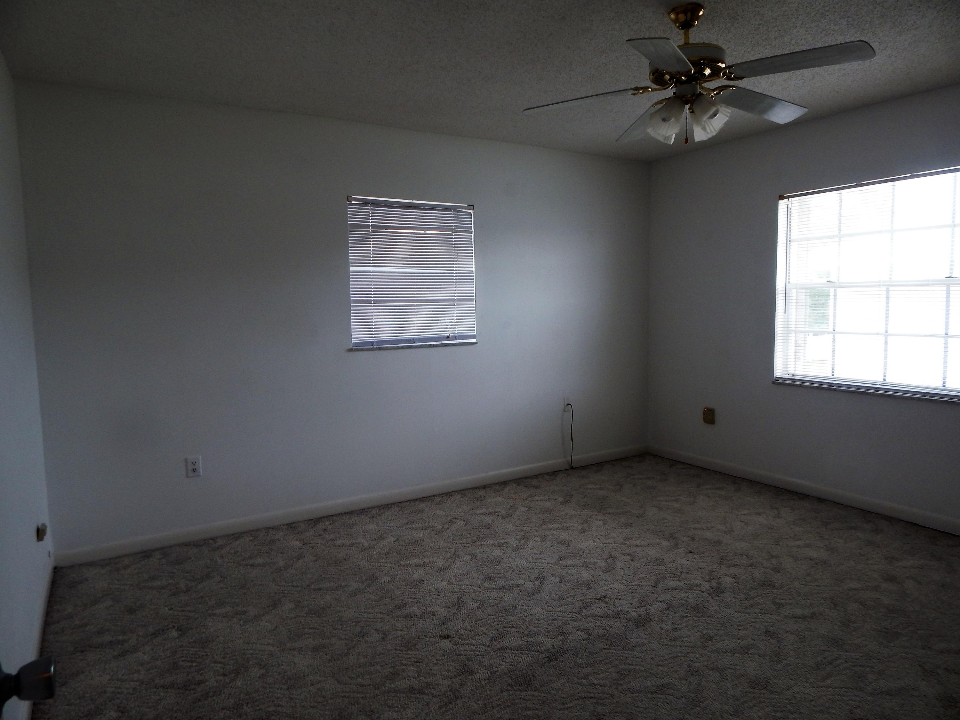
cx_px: 480
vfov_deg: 61.1
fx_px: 610
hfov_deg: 76.4
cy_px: 360
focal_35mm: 22
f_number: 3
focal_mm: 4
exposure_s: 1/40
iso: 125
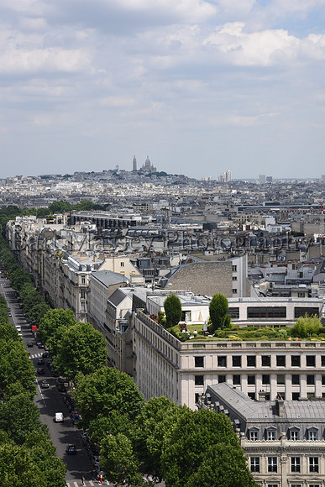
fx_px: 974
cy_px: 244
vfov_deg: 28.1
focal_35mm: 72
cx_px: 162
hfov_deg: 18.9
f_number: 20
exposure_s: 1/125
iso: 180
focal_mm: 72
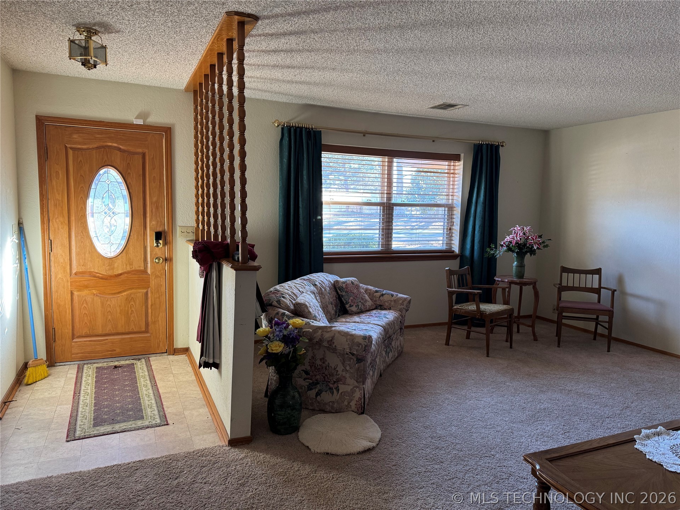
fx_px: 471
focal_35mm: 24
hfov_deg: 71.6
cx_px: 340
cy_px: 255
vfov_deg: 56.8
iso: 200
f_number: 1.78
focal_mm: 6.76
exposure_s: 1/60
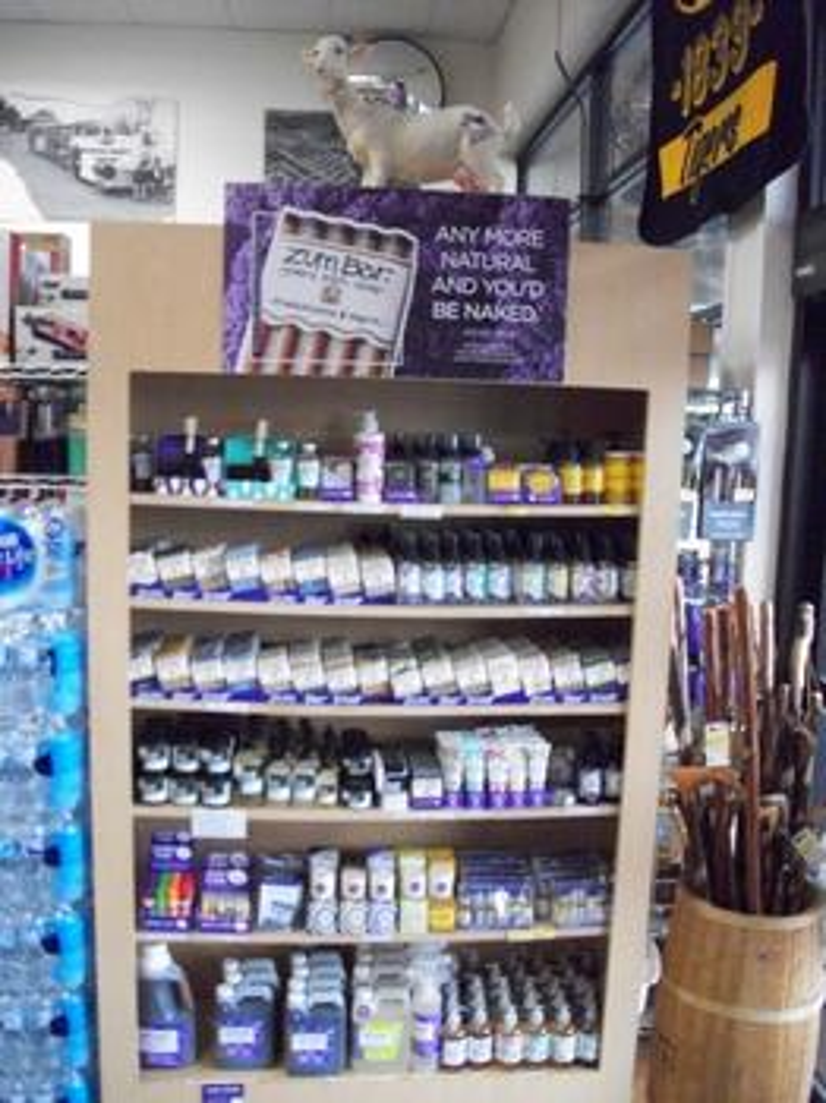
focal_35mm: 32
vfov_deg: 56.8
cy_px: 552
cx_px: 413
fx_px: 1019
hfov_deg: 44.1
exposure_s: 1/100
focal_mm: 5.7
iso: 640
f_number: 2.9
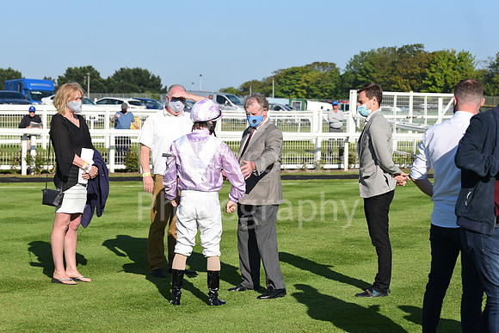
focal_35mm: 82
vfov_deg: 16.7
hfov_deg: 24.8
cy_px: 166
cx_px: 250
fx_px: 1137
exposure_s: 1/2500
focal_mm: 82
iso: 500
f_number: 6.3
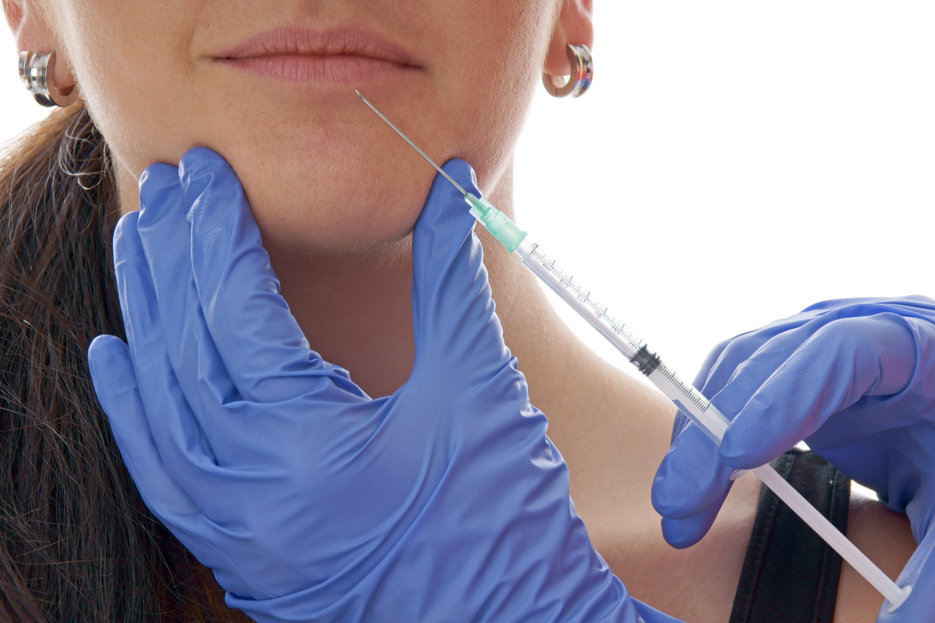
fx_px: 3921
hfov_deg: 13.6
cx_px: 466
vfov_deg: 9.1
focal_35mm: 151
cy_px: 312
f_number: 11
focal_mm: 100
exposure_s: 1/160
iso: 100
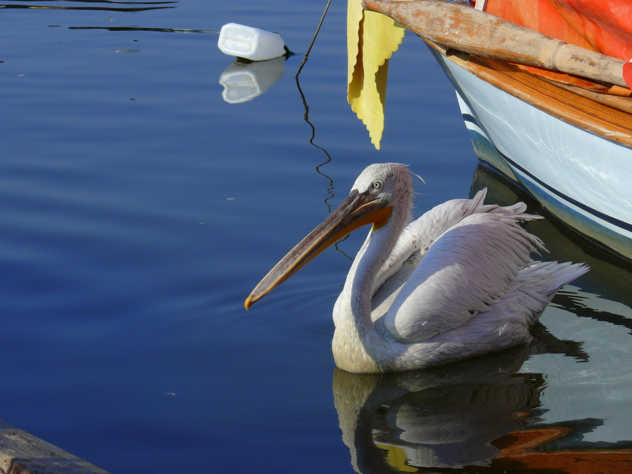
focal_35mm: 143
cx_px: 316
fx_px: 2611
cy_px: 237
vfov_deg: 10.4
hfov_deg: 13.8
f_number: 6.3
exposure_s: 1/640
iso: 100
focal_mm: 30.1
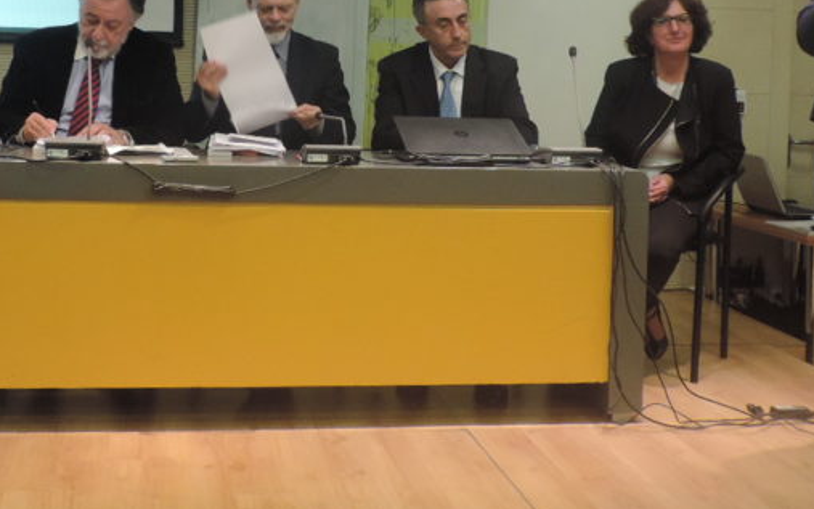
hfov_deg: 33.9
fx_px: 1331
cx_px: 332
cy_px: 82
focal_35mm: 60
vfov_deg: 21.3
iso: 400
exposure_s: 1/25
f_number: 3.1
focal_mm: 4.9
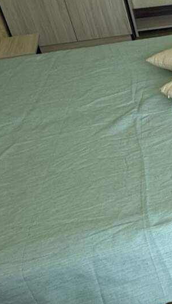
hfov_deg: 15.8
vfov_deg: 37.2
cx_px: 370
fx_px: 445
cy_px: 89
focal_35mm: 55
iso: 64
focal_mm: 2.22
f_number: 2.2
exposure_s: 1/99
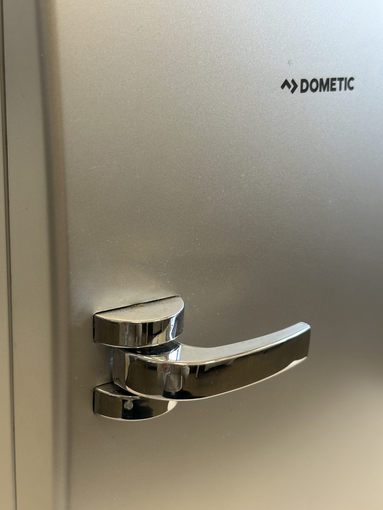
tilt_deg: -16.8
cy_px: 255
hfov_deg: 30.3
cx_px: 192
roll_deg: -2.5
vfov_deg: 39.7
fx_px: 708
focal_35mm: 48
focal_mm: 6.86
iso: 64
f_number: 1.78
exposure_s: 1/50
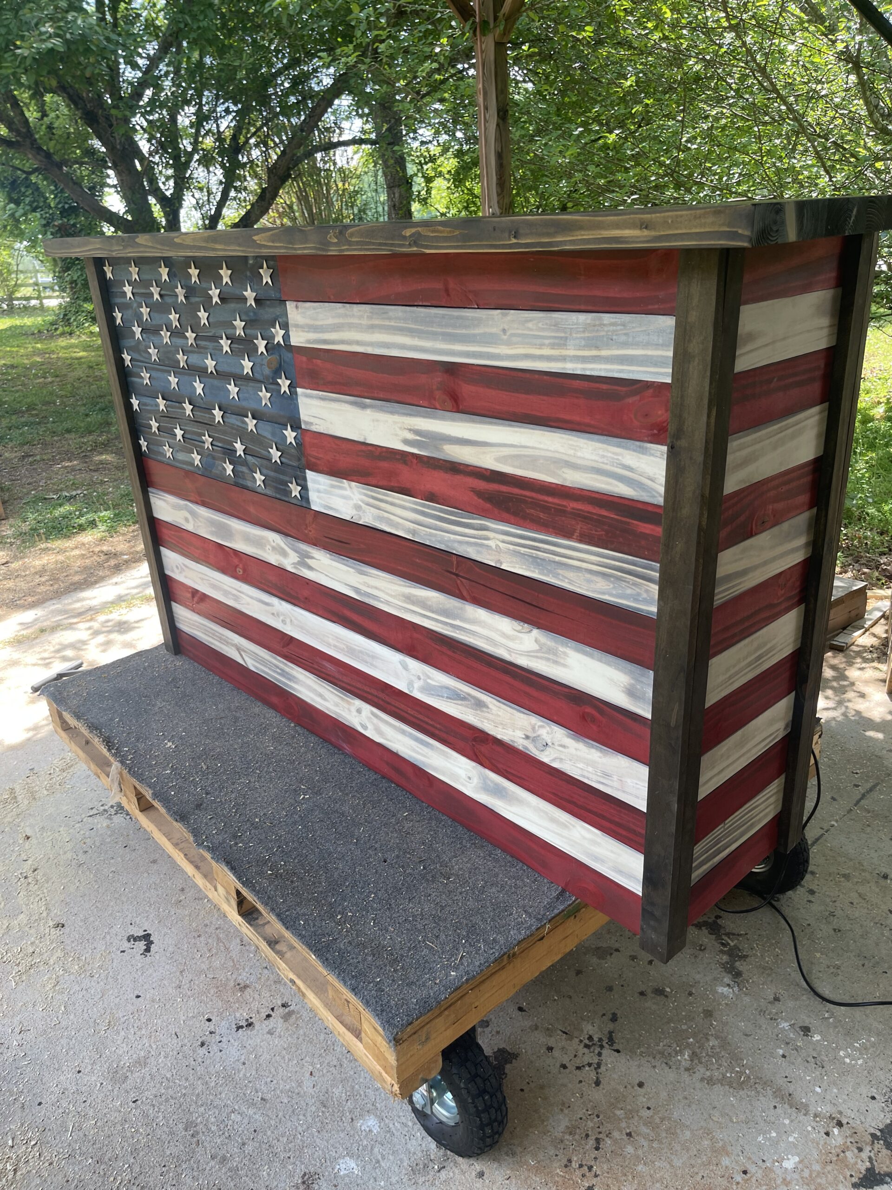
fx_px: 859
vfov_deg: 69.4
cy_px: 595
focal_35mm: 25
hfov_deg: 54.9
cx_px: 446
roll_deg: +4.2
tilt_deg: -20.9
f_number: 1.6
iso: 32
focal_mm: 5.1
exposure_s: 1/228
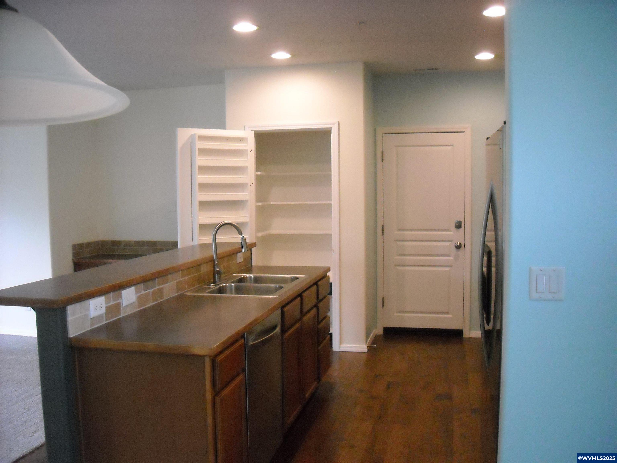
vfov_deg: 40.7
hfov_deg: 52.6
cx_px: 308
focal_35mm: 35
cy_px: 232
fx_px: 624
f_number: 2.8
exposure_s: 1/96
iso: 800
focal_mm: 5.7
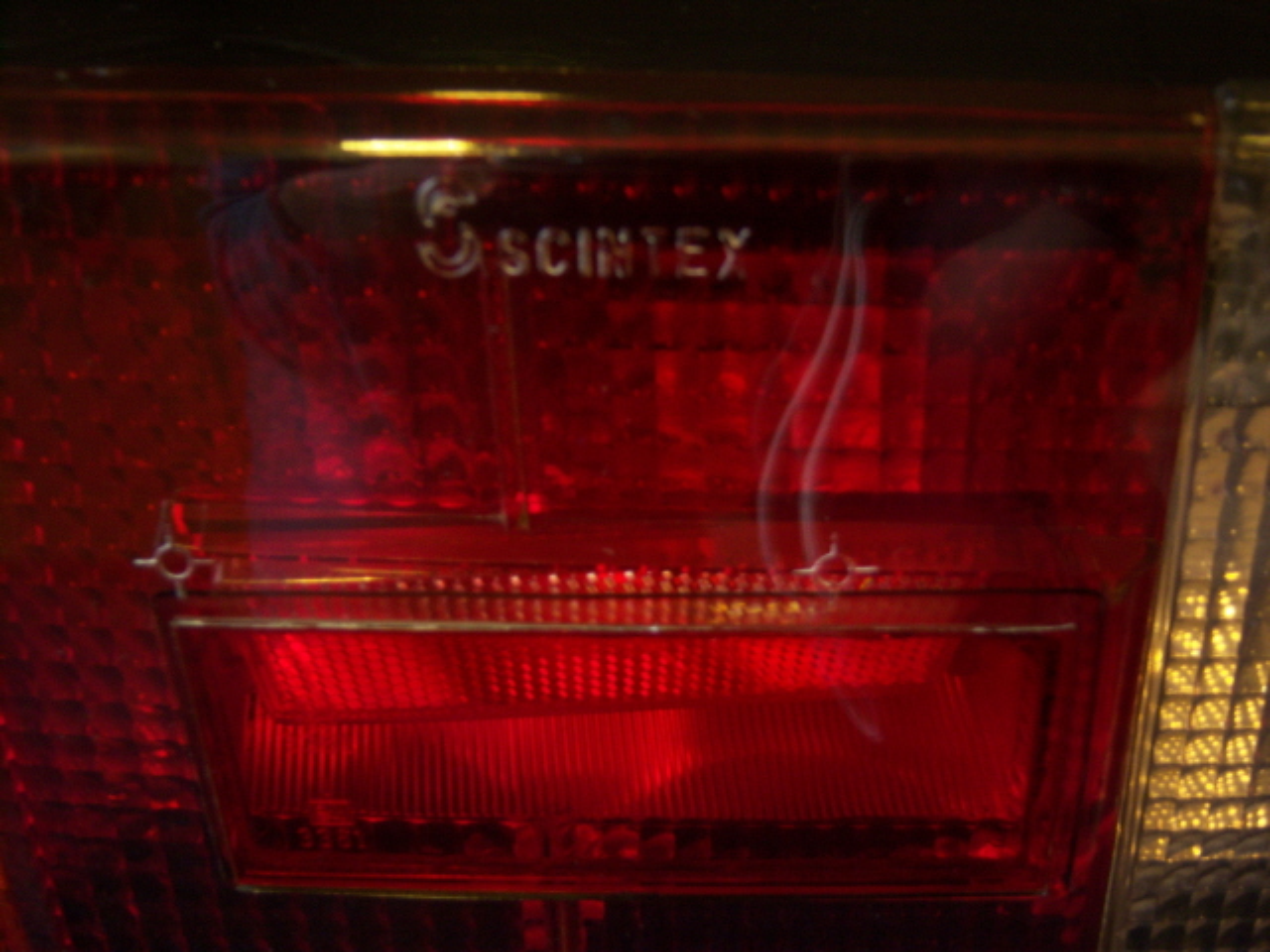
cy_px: 476
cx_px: 635
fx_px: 1321
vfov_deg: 39.7
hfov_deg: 51.4
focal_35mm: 36
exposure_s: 1/8
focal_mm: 7.5
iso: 160
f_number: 2.8
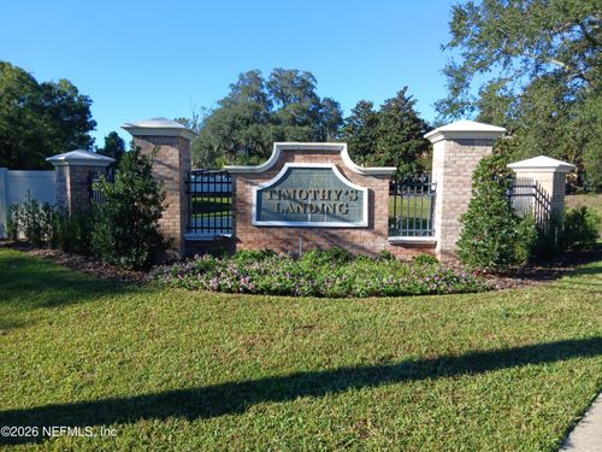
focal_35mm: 26
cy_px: 226
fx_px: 452
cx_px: 301
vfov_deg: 53.1
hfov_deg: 67.3
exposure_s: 1/262
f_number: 1.8
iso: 20
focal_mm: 3.98
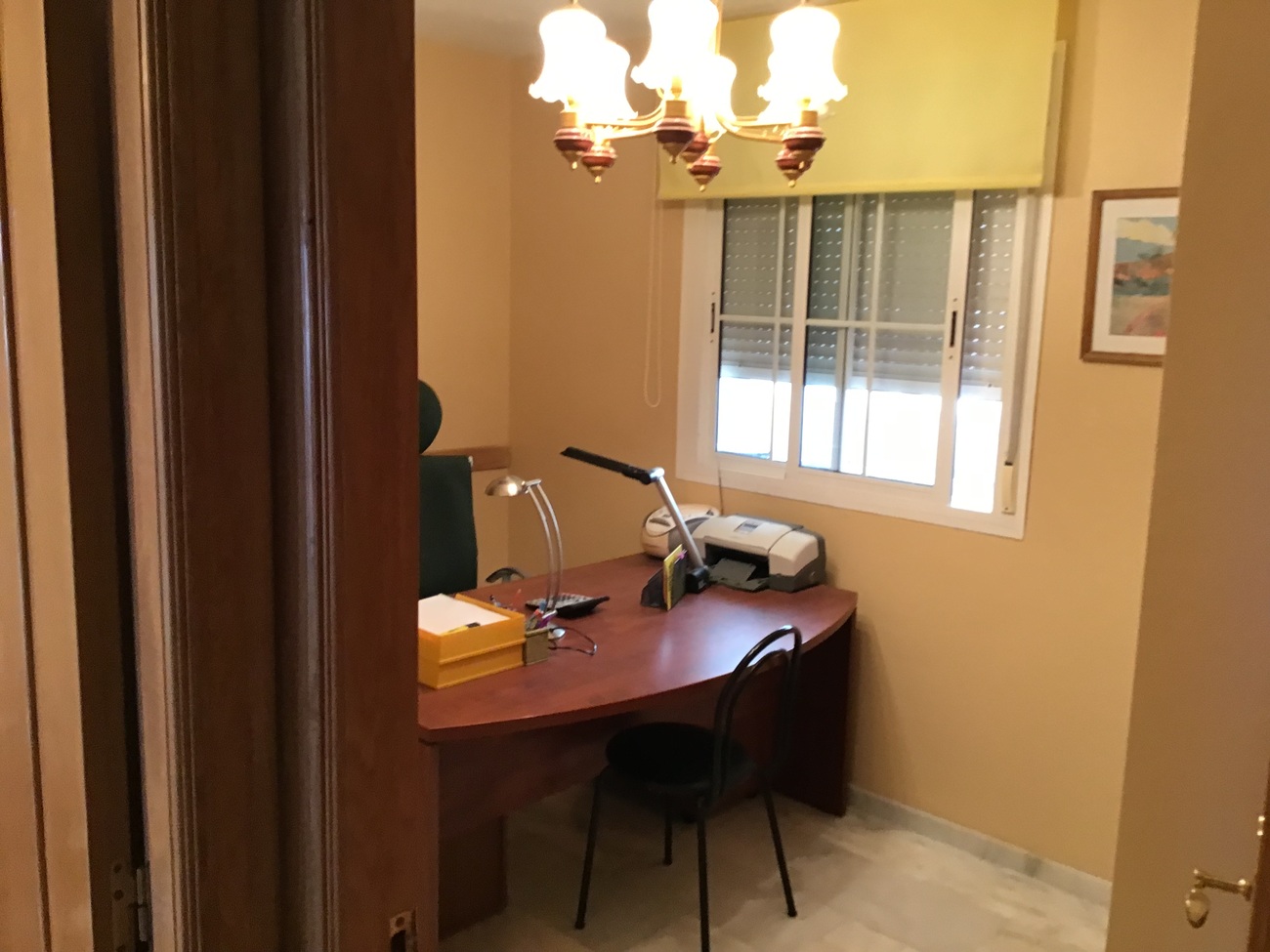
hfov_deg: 58.4
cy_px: 476
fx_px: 1137
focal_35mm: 31
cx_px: 635
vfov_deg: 45.4
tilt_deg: -5.6
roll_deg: +0.8
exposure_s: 1/33
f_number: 2.4
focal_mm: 3.3
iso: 125
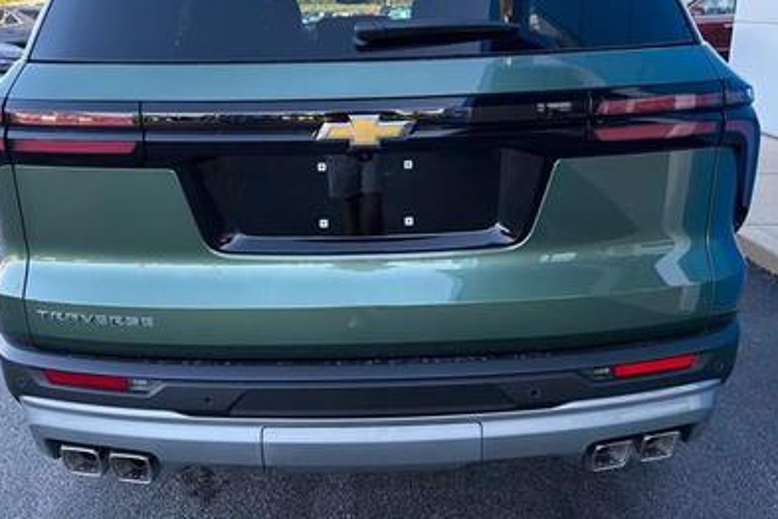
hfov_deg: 58.6
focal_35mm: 32
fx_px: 692
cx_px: 348
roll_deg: -0.4
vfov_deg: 40.5
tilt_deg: -13.6
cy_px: 166
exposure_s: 1/1812
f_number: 1.78
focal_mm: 6.76
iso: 400
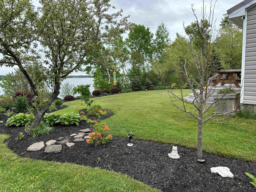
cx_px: 128
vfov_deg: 56.8
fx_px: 177
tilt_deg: -6.8
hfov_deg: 71.6
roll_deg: +2.8
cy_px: 96
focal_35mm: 24
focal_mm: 6.86
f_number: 1.78
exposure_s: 1/1131
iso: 80
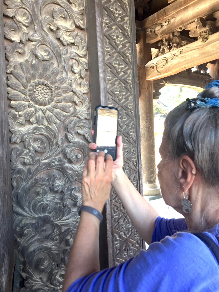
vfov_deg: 61.7
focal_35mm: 29
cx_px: 110
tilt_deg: +1.0
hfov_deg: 48.2
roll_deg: +3.3
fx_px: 245
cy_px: 146
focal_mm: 4.15
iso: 40
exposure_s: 1/60
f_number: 2.2
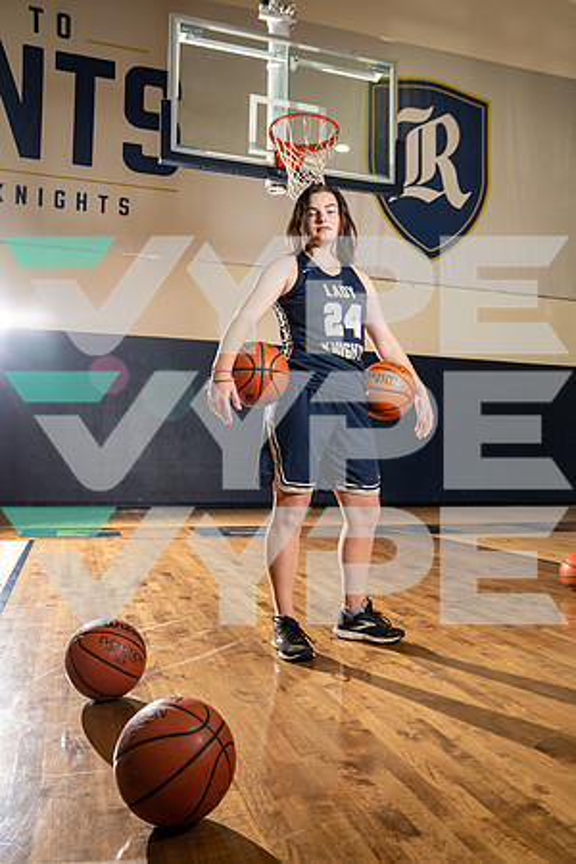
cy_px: 432
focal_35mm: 29
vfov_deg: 63.7
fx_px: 696
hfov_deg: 45.0
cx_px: 288
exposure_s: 1/250
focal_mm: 29
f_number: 4.5
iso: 640
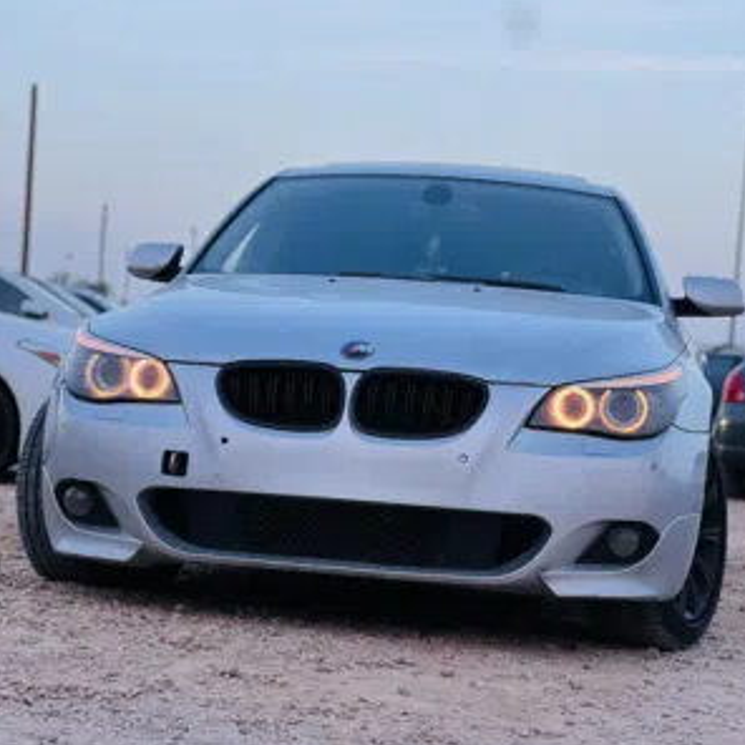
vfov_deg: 18.9
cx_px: 375
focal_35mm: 92
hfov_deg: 18.9
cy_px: 352
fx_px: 2240
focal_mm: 9
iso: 50
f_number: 2.8
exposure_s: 1/121
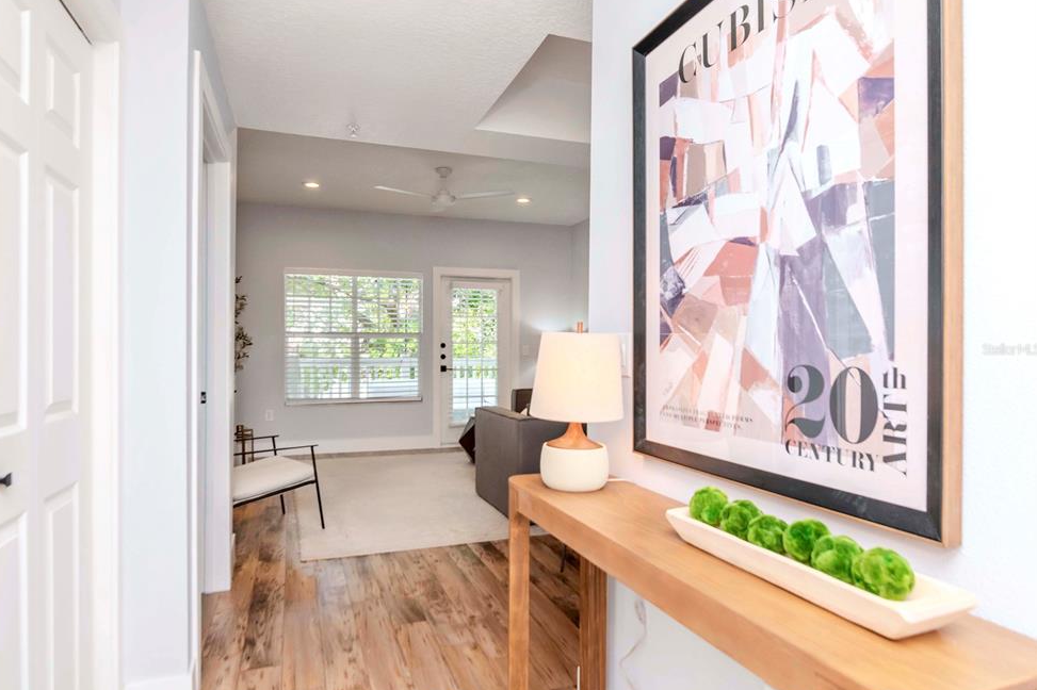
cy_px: 349
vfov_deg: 60.6
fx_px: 591
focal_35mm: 21
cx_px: 498
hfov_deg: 82.5
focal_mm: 13
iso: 640
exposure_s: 1/125
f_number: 5.6
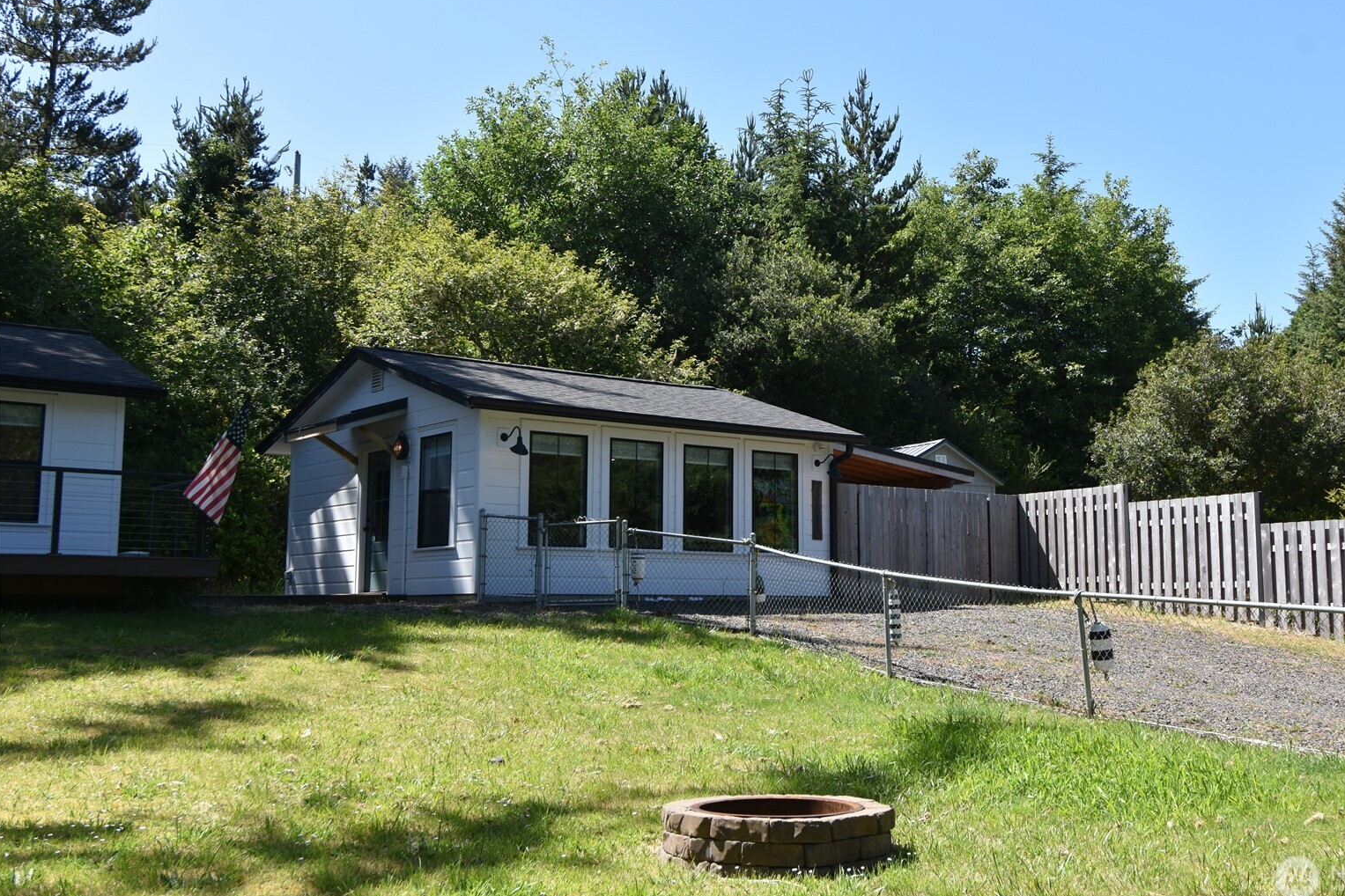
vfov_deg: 33.4
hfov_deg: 48.4
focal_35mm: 40
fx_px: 1494
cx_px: 742
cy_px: 414
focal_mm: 24
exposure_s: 1/500
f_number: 8
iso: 360
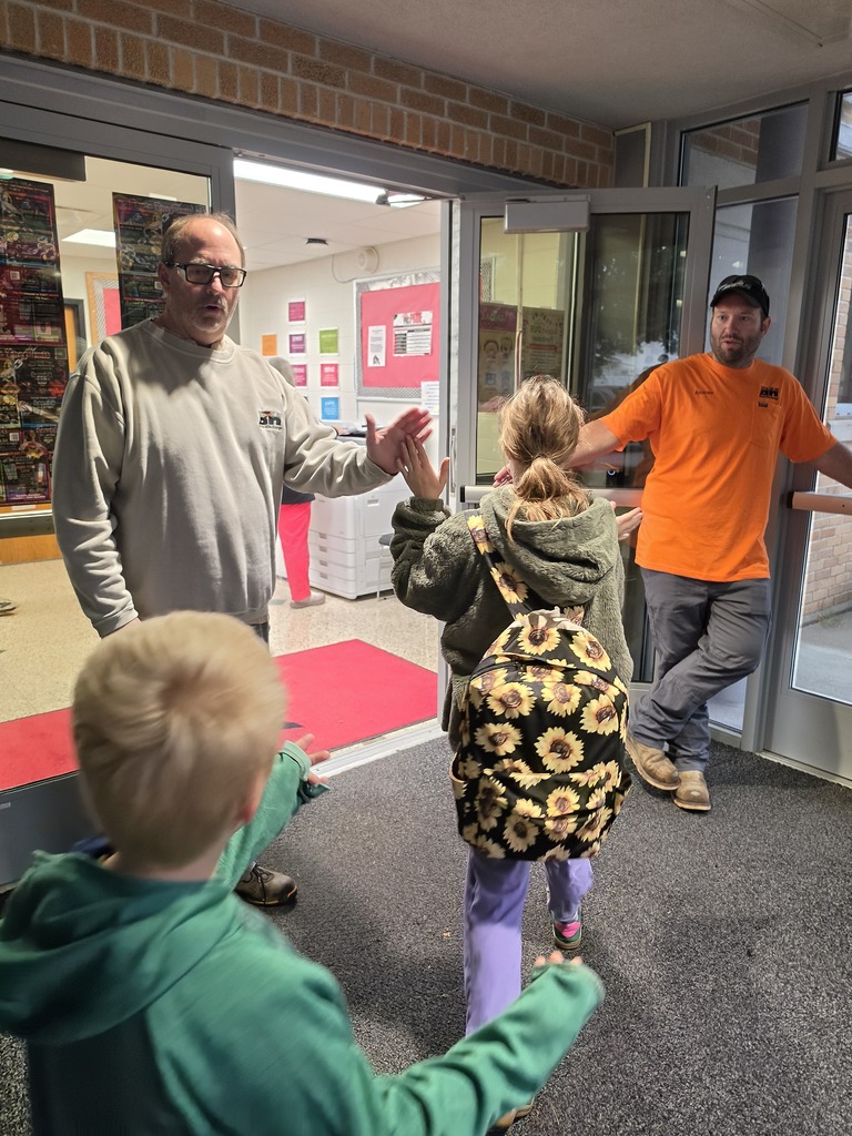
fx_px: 755
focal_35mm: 23
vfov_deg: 73.9
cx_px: 426
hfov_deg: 58.9
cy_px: 568
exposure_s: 1/53.5
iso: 125
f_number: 1.4
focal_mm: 6.5
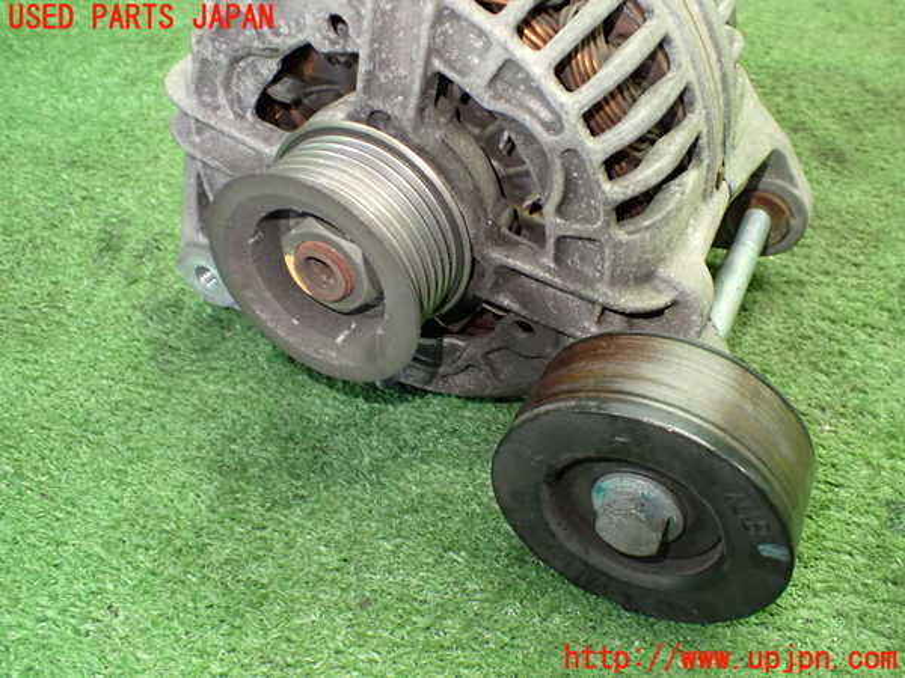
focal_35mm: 30
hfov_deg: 60.0
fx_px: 784
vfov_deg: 46.8
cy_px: 339
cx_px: 452
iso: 800
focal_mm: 5.4
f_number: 2.3
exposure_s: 1/60
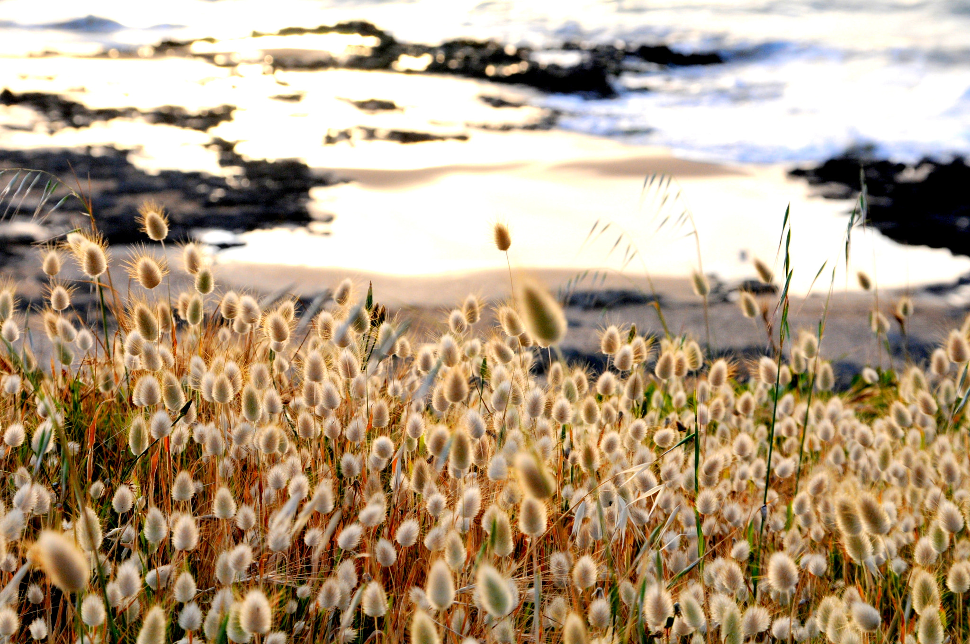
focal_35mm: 98
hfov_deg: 20.9
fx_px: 2624
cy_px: 322
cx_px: 485
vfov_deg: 14.0
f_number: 9
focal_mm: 65
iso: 640
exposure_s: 1/320
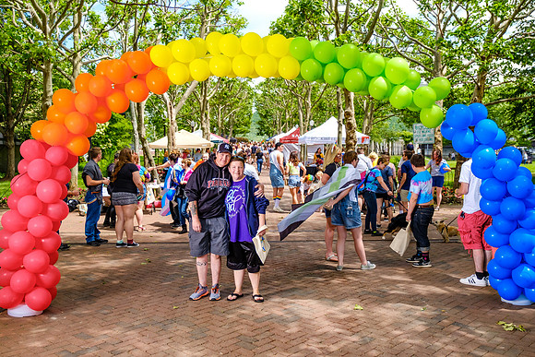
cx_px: 271
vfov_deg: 38.1
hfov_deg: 54.7
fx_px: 517
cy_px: 171
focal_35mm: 35
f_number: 2.8
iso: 400
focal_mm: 21.3
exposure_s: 1/1900
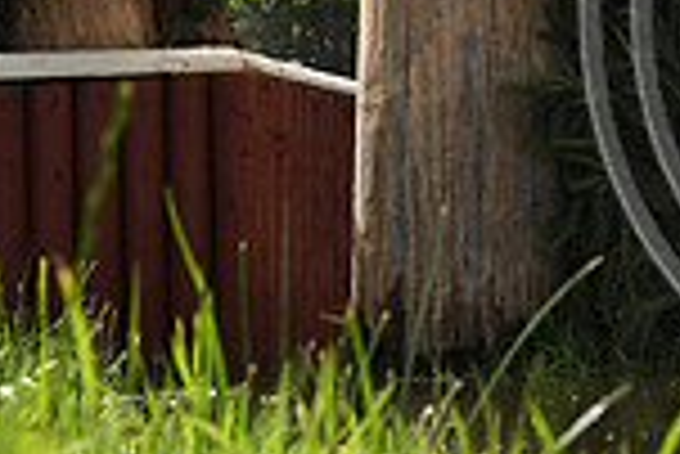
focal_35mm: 179
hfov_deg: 11.1
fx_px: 3383
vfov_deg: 7.6
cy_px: -56
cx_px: 995
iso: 1800
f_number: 8
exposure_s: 1/4000
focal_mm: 31
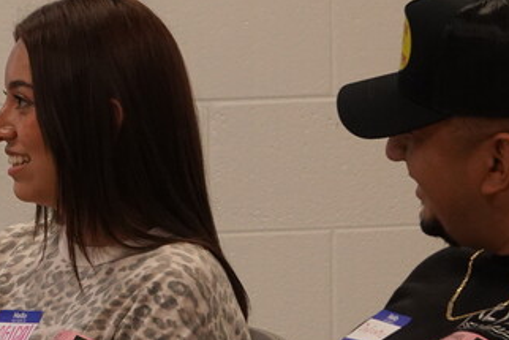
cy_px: 91
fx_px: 5714
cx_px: 46
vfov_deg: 3.4
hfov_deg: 5.1
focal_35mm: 404
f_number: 4
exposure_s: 1/125
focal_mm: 46.41
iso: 800
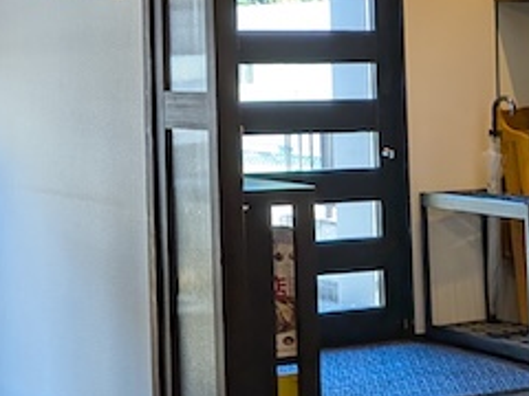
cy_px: 11
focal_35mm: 80
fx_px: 1223
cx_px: 24
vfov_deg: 18.0
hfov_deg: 23.6
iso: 61
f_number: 1.7
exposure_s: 1/100
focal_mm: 4.53
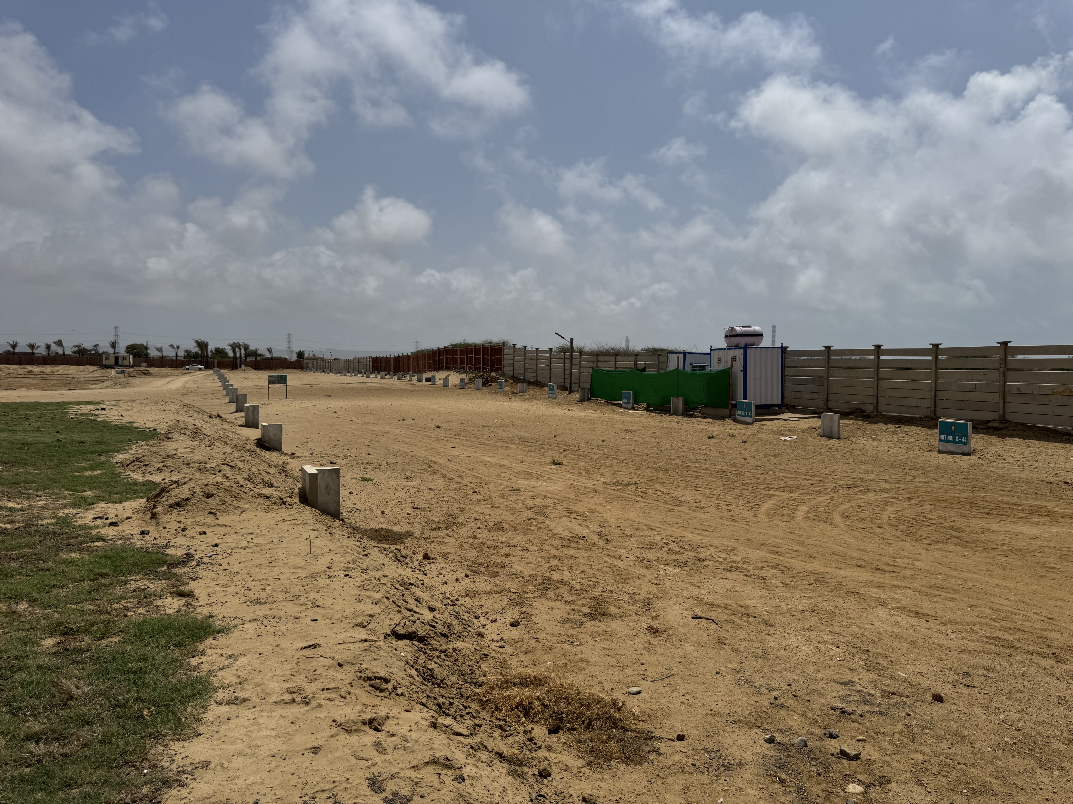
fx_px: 744
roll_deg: +0.1
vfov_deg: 56.8
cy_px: 402
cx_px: 536
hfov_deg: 71.6
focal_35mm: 24
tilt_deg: -3.5
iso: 64
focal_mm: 6.76
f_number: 1.78
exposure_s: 1/12346
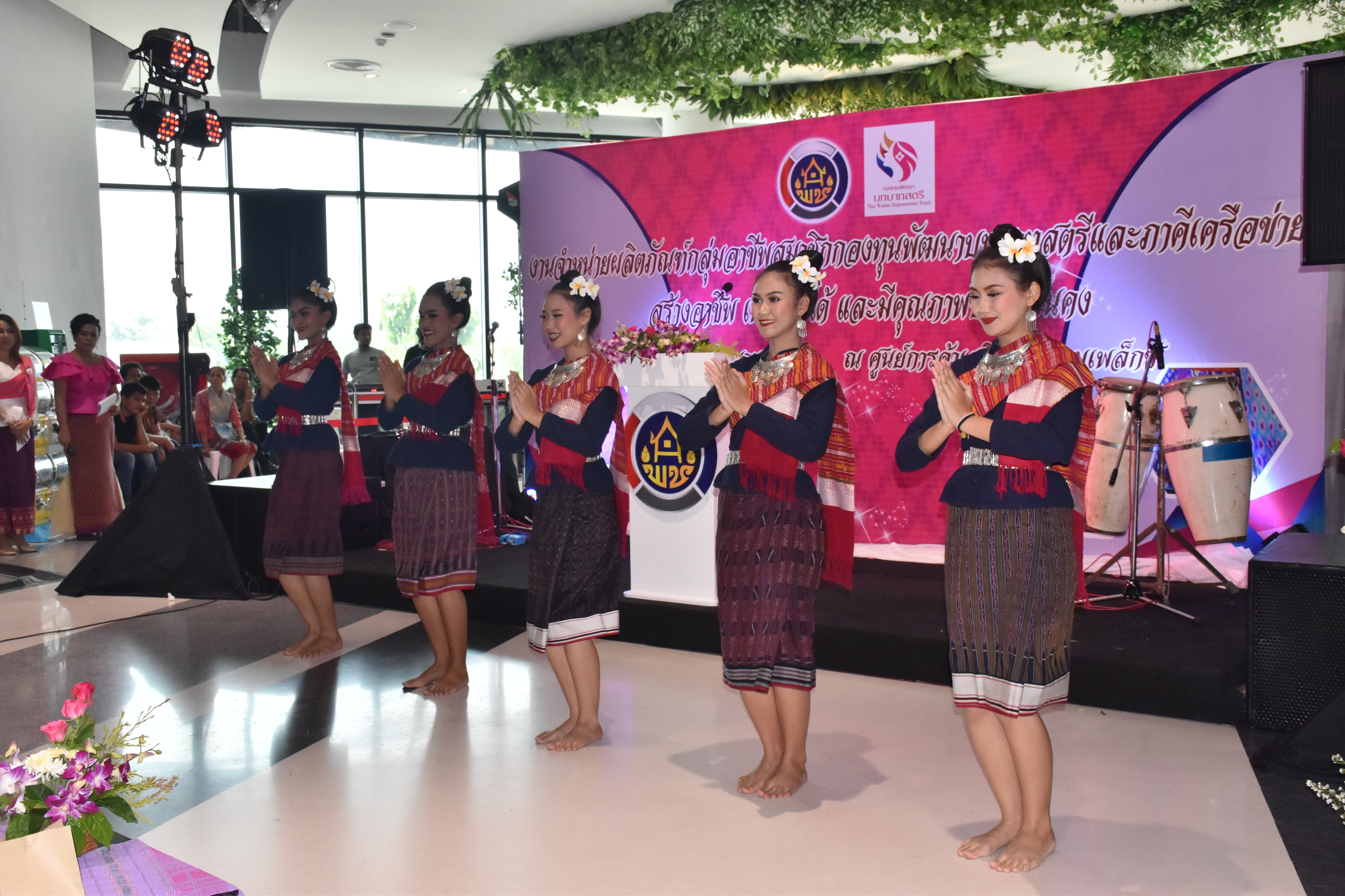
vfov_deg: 36.9
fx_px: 1345
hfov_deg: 53.1
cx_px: 672
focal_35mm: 36
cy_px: 448
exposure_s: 1/200
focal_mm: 24
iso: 1250
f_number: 9
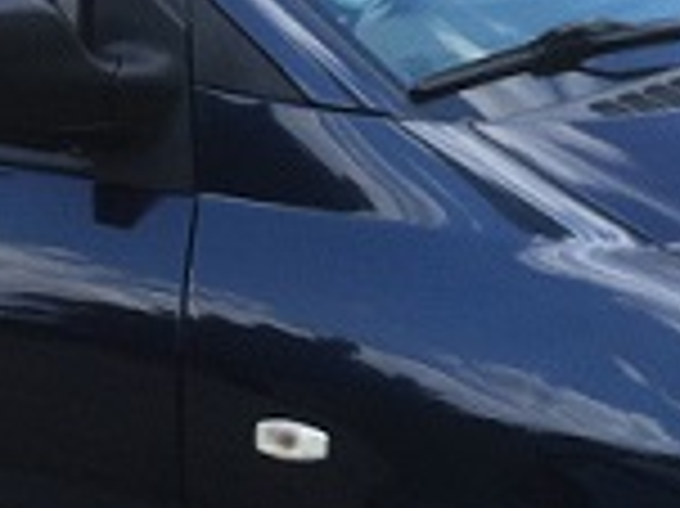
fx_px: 3298
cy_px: 65
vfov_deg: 8.8
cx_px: 182
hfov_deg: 11.7
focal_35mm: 168
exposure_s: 1/299
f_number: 2.8
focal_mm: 3.85
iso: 80
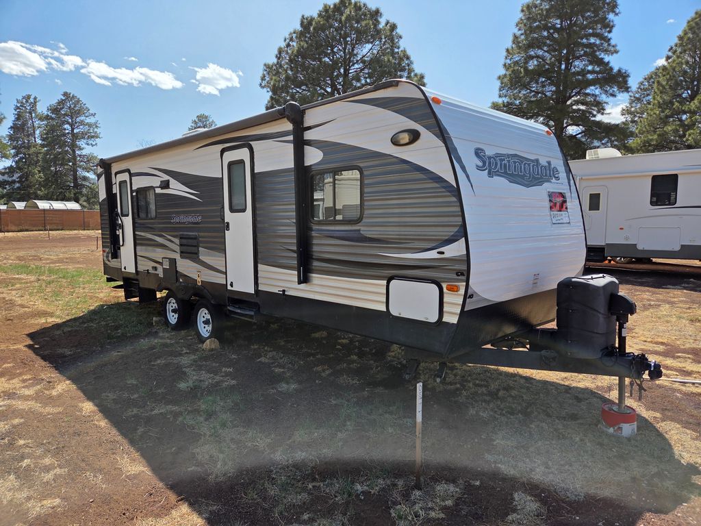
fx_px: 466
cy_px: 263
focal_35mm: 23
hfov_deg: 73.9
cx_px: 350
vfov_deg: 58.9
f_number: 1.8
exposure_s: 1/4187
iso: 80
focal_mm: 5.4
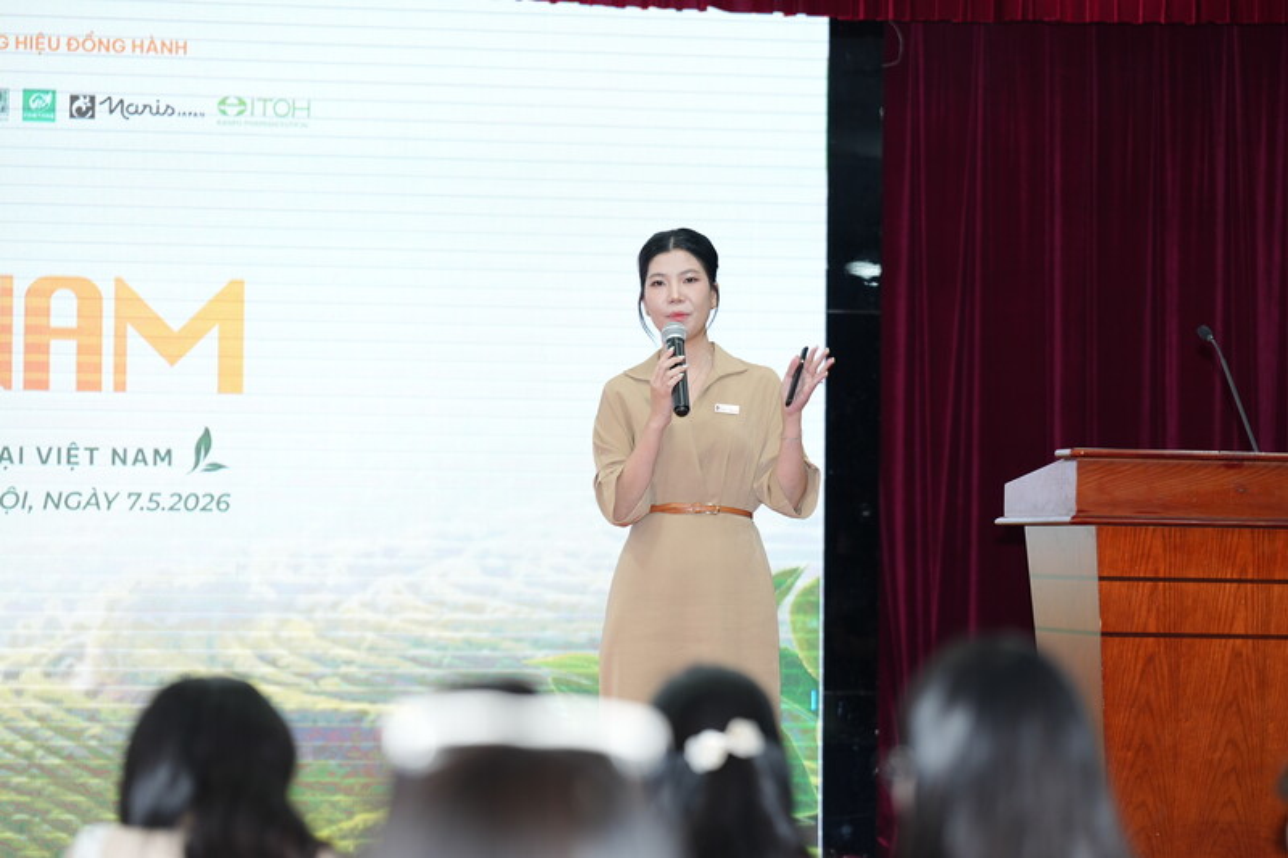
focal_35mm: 130
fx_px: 4650
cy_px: 429
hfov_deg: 15.8
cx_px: 644
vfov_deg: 10.5
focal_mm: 130
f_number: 2.8
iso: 400
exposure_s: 1/100
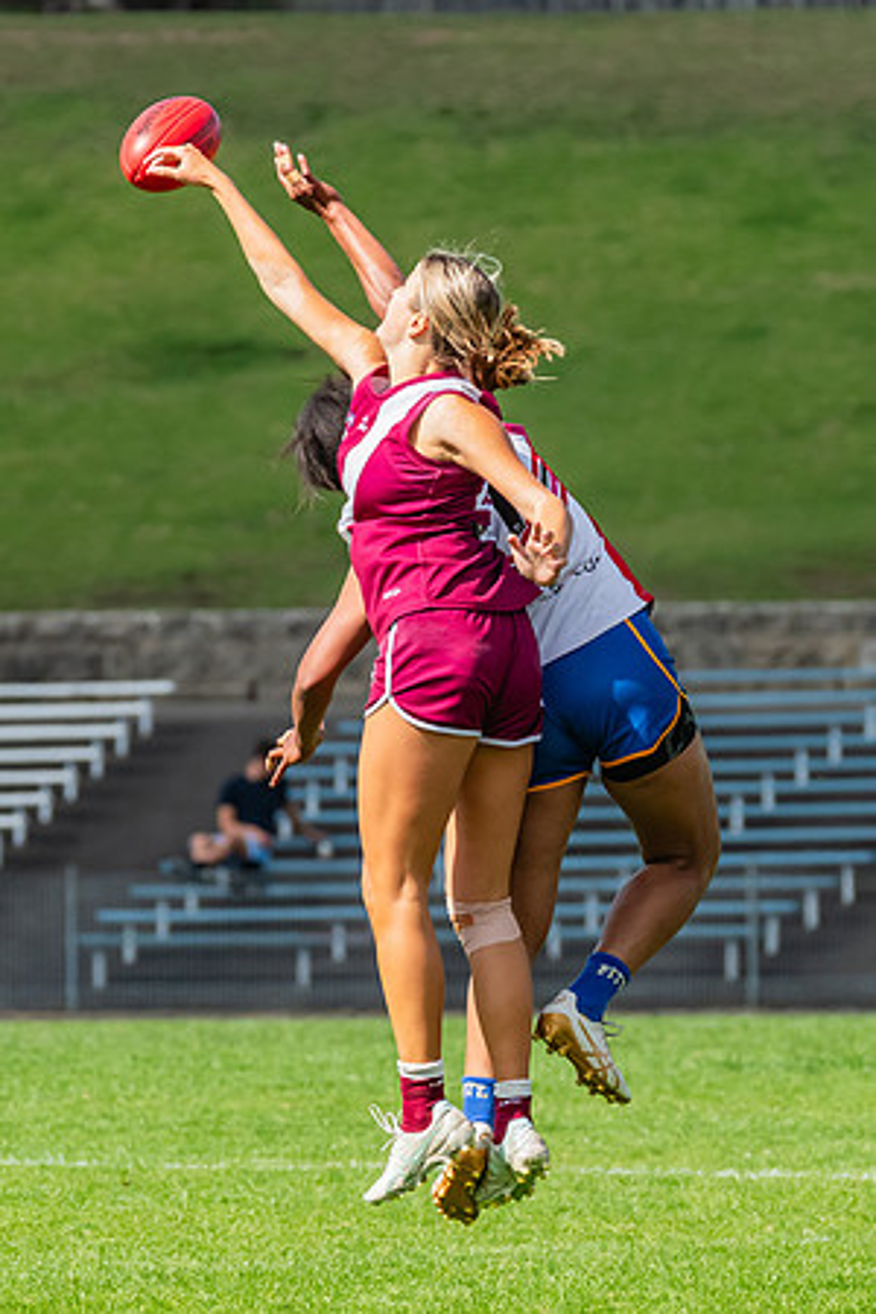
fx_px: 20281
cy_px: 590
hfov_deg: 2.5
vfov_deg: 3.7
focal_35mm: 556
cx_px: 504
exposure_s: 1/1600
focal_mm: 250
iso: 800
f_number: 8
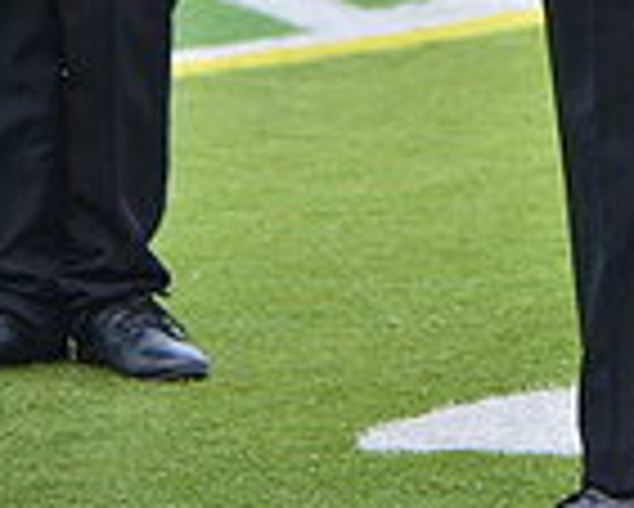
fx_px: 9013
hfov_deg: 4.0
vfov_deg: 3.2
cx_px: 654
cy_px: -481
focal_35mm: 480
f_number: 5.6
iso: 200
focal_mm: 160
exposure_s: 1/500
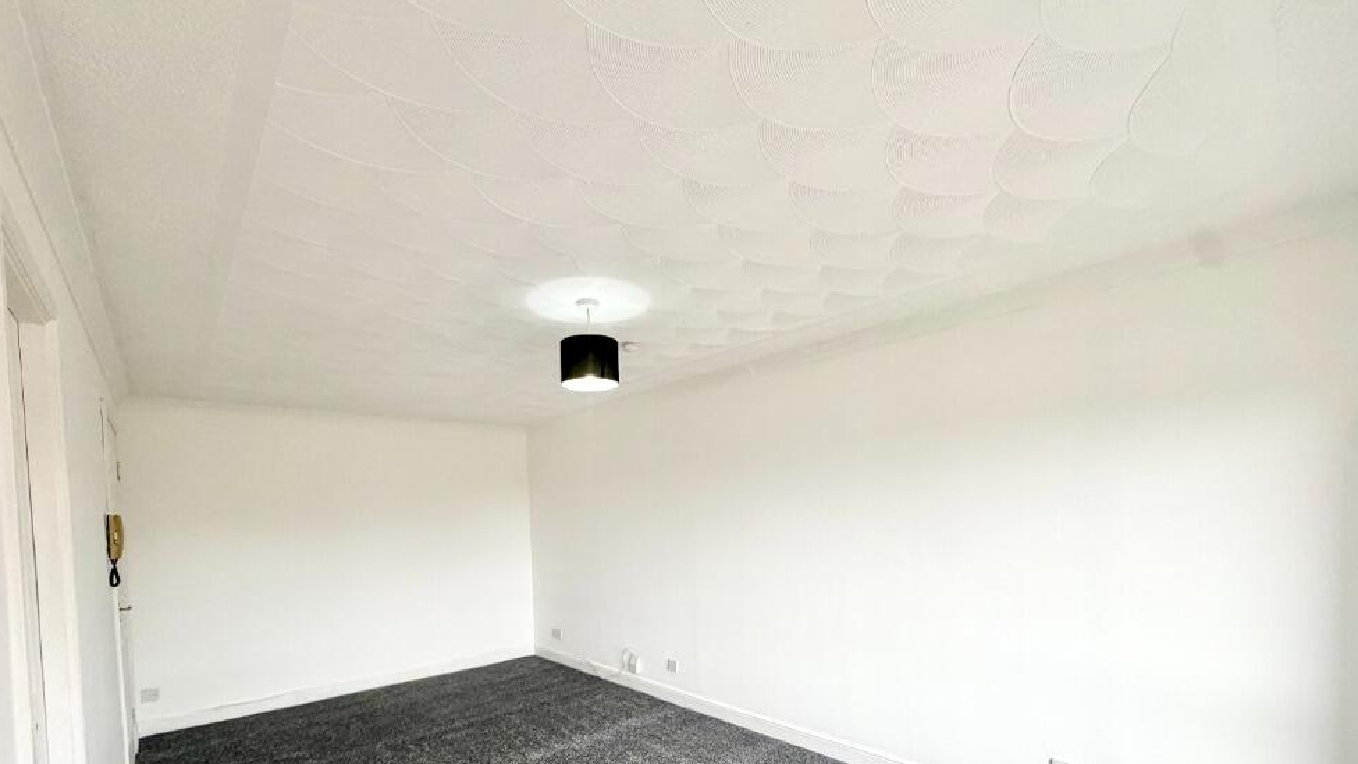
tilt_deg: -1.0
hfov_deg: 99.3
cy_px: 529
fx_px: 576
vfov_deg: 64.7
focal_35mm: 16
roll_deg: +1.9
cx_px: 651
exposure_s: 1/100
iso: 125
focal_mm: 2.22
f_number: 2.2
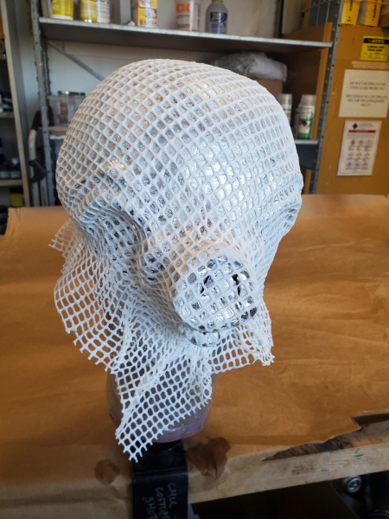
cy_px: 260
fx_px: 390
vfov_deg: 67.3
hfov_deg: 53.1
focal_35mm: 26
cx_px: 194
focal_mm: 4.3
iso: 125
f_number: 2.4
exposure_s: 1/120
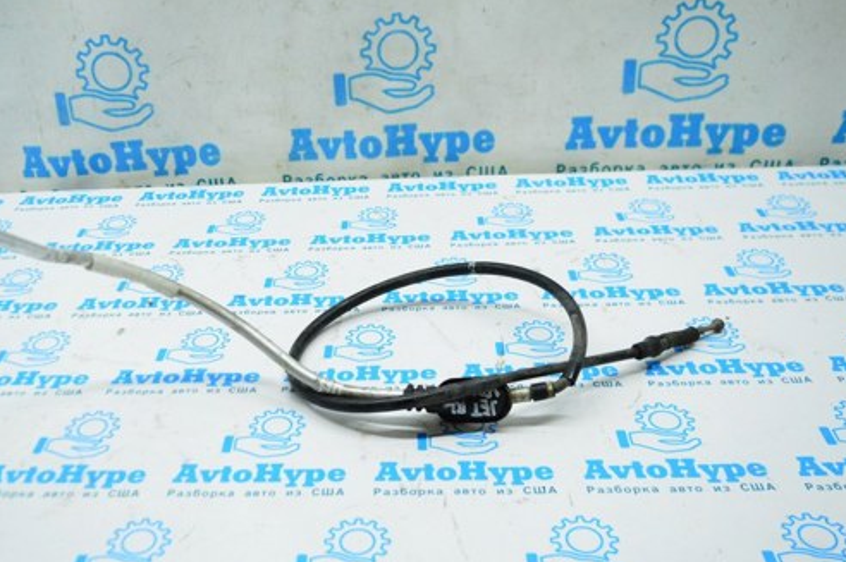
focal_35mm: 39
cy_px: 295
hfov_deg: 49.1
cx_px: 316
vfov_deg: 34.1
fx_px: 916
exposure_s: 1/800
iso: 6400
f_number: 4
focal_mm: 20
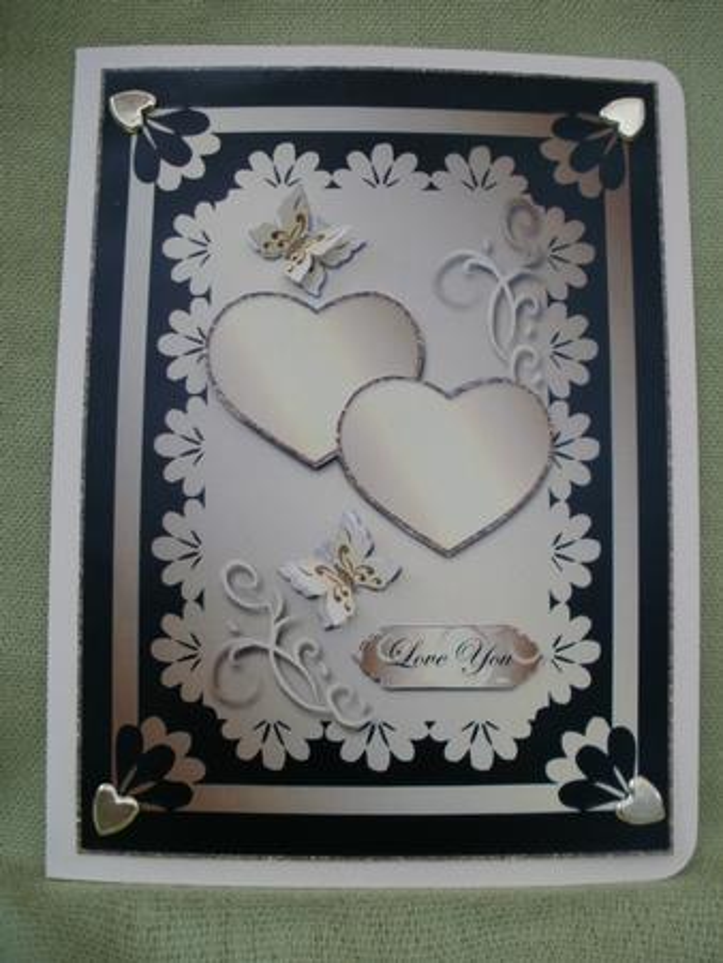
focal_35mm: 36
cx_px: 362
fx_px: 1002
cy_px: 482
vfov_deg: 51.3
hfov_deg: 39.7
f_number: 3.5
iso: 100
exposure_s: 1/60
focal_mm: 6.3
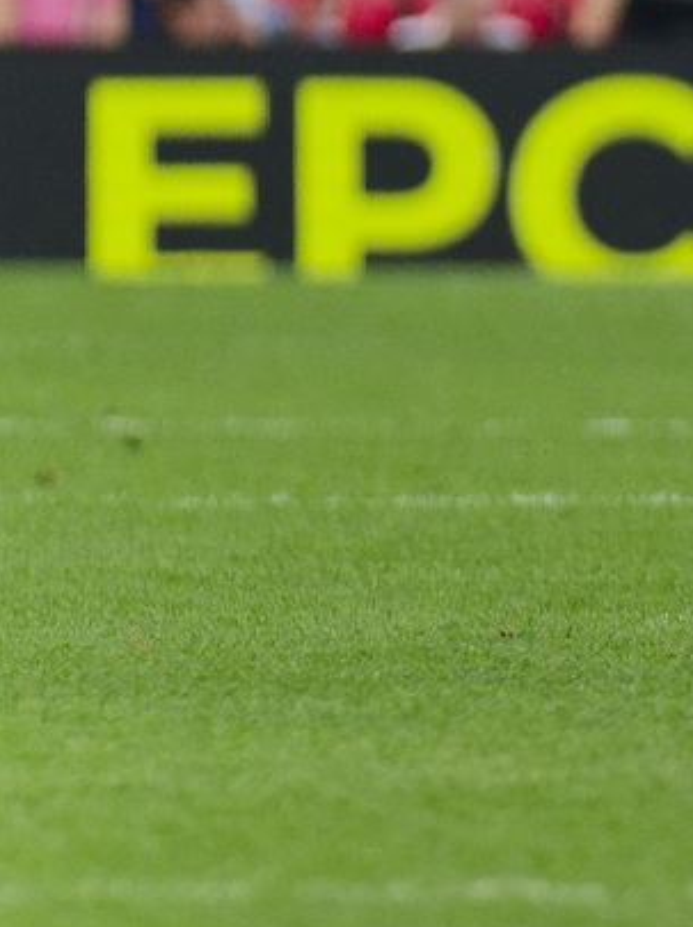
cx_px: 2020
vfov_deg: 1.4
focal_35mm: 1411
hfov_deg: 1.1
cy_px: -331
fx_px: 37723
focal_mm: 220
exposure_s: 1/1250
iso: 800
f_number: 2.8
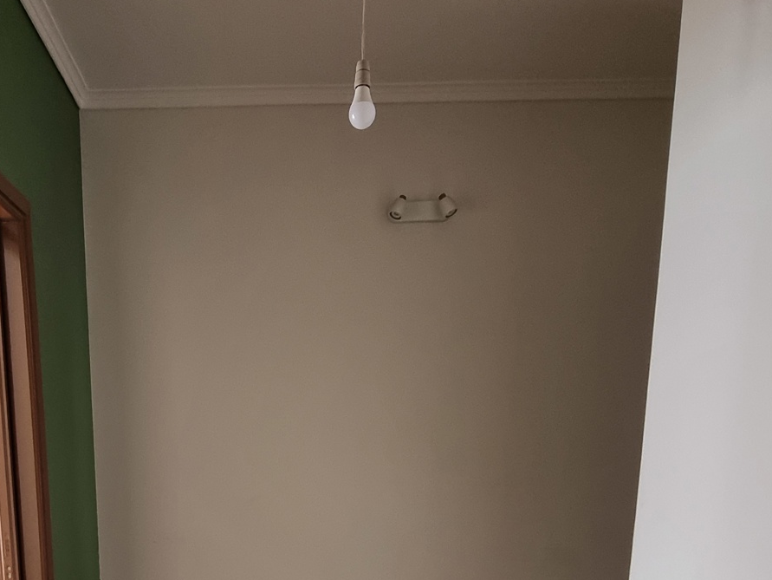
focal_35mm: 28
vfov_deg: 43.6
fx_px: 625
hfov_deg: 62.2
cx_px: 271
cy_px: 563
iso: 200
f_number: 2.2
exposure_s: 1/50
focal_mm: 2.2
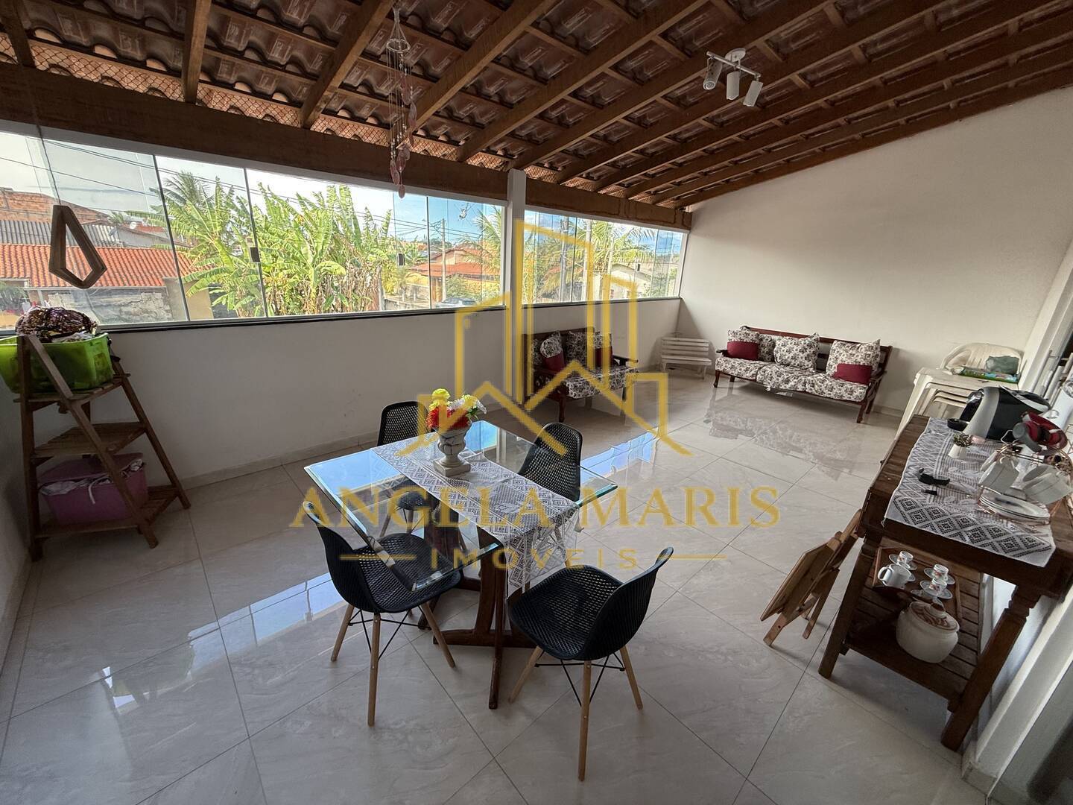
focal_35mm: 14
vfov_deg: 85.7
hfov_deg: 102.1
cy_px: 402
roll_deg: -2.8
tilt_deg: -18.2
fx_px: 434
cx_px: 536
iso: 64
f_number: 2.2
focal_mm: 2.22
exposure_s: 1/107
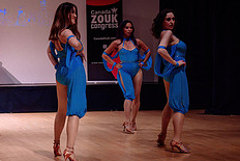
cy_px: 62
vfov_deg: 17.1
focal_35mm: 80
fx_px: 534
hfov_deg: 23.5
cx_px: -37
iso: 1600
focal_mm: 32
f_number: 2.8
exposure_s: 1/500
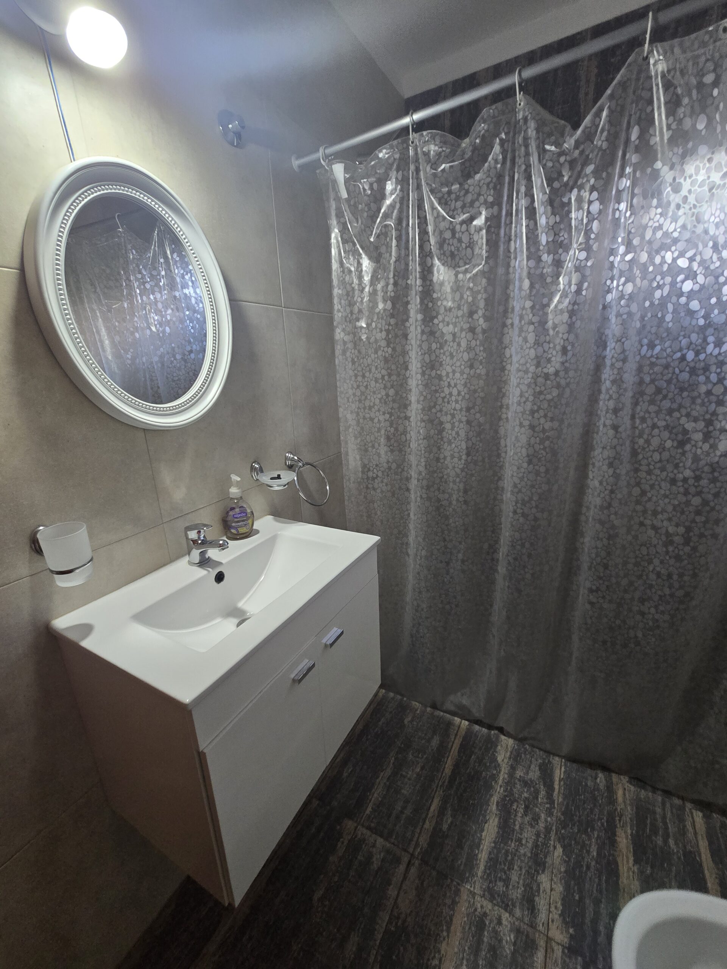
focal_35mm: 13
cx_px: 364
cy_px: 484
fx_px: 364
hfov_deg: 89.9
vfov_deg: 106.2
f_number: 2.2
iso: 320
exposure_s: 1/50
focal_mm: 2.2
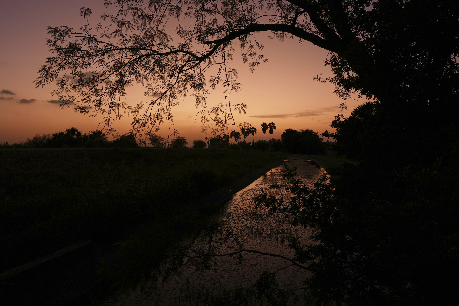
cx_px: 243
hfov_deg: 71.4
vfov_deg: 51.0
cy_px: 125
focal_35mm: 25
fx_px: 319
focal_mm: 20
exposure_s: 1/15
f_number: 8
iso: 160
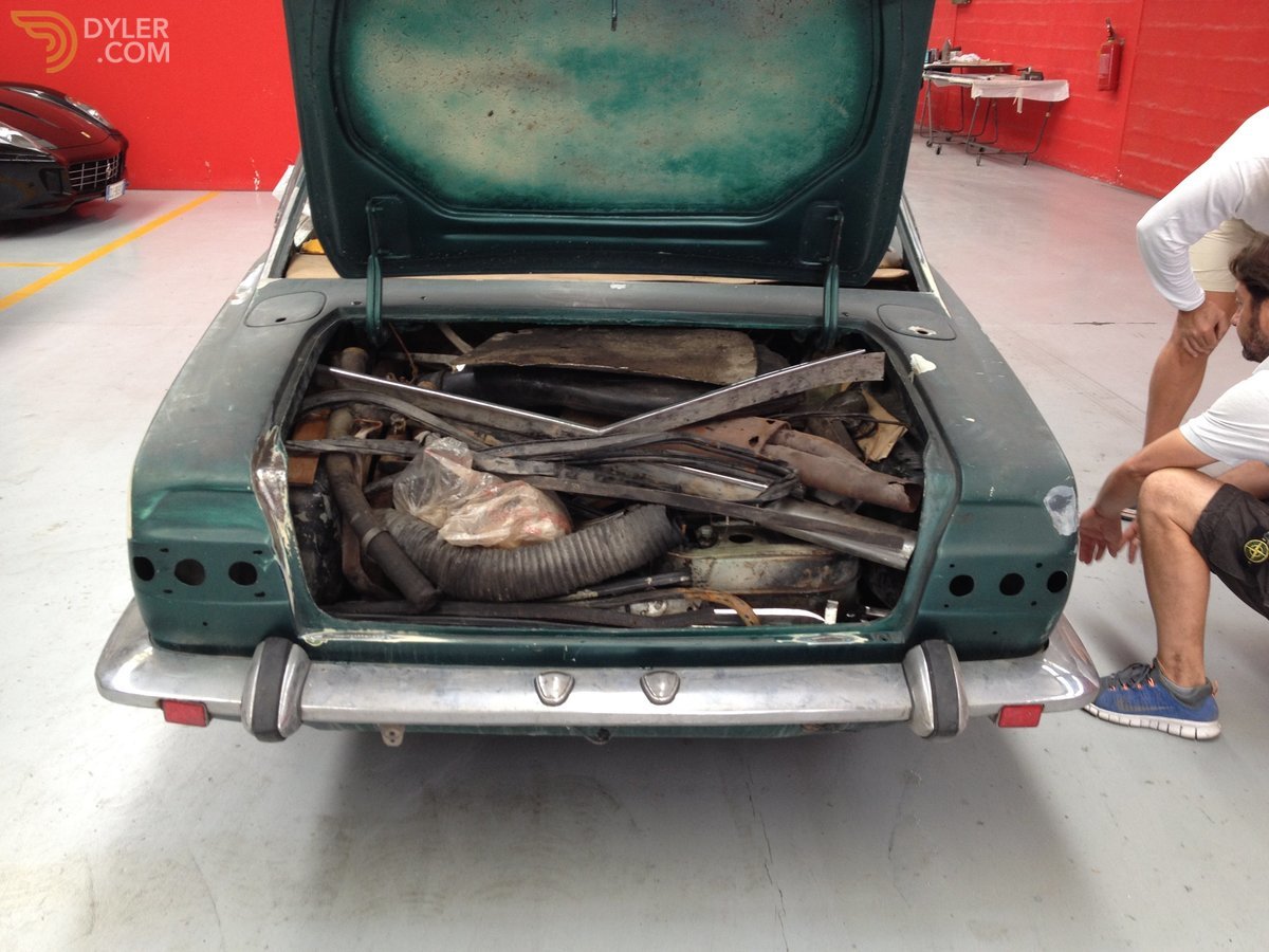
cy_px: 476
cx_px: 634
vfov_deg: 40.7
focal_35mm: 35
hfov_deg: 52.6
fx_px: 1283
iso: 50
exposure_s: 1/30
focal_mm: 4.28
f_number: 2.4
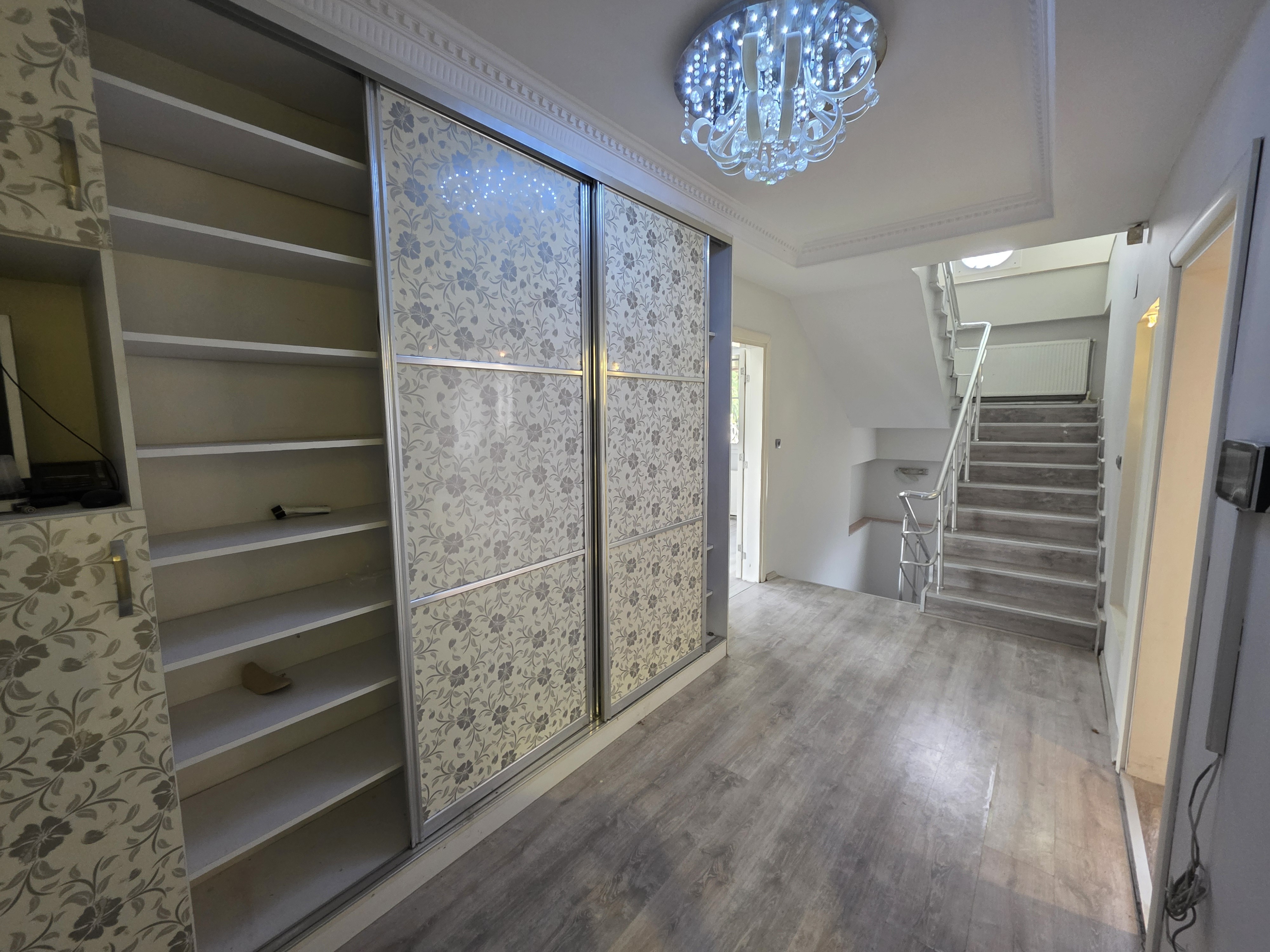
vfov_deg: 89.9
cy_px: 476
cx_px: 635
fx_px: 477
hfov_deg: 106.2
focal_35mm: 13
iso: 500
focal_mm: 2.2
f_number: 1.9
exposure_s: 1/50
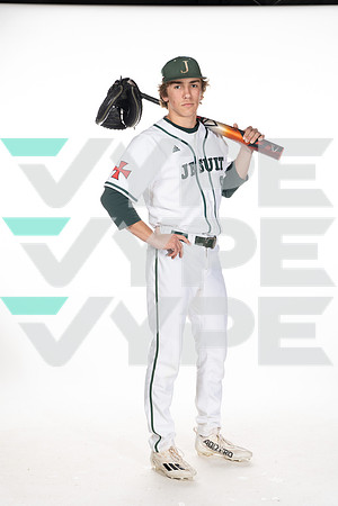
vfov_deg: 35.1
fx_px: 803
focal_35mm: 57
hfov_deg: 23.8
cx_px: 169
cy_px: 253
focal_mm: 57
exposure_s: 1/250
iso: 400
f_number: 6.3
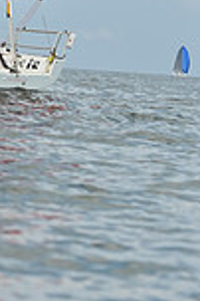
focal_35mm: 420
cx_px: -163
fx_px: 3508
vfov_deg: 4.9
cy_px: -166
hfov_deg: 3.2
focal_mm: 110
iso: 320
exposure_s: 1/3200
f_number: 4.5
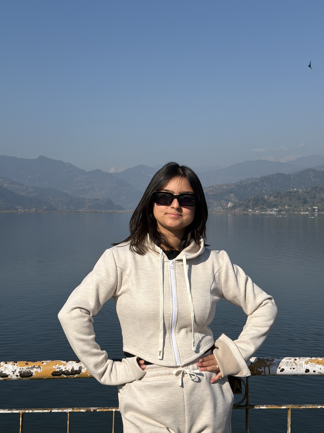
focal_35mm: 48
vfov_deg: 39.7
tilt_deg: -1.0
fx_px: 599
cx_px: 162
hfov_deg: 30.3
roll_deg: +0.0
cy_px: 216
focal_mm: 6.76
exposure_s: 1/7143
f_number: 1.78
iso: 64
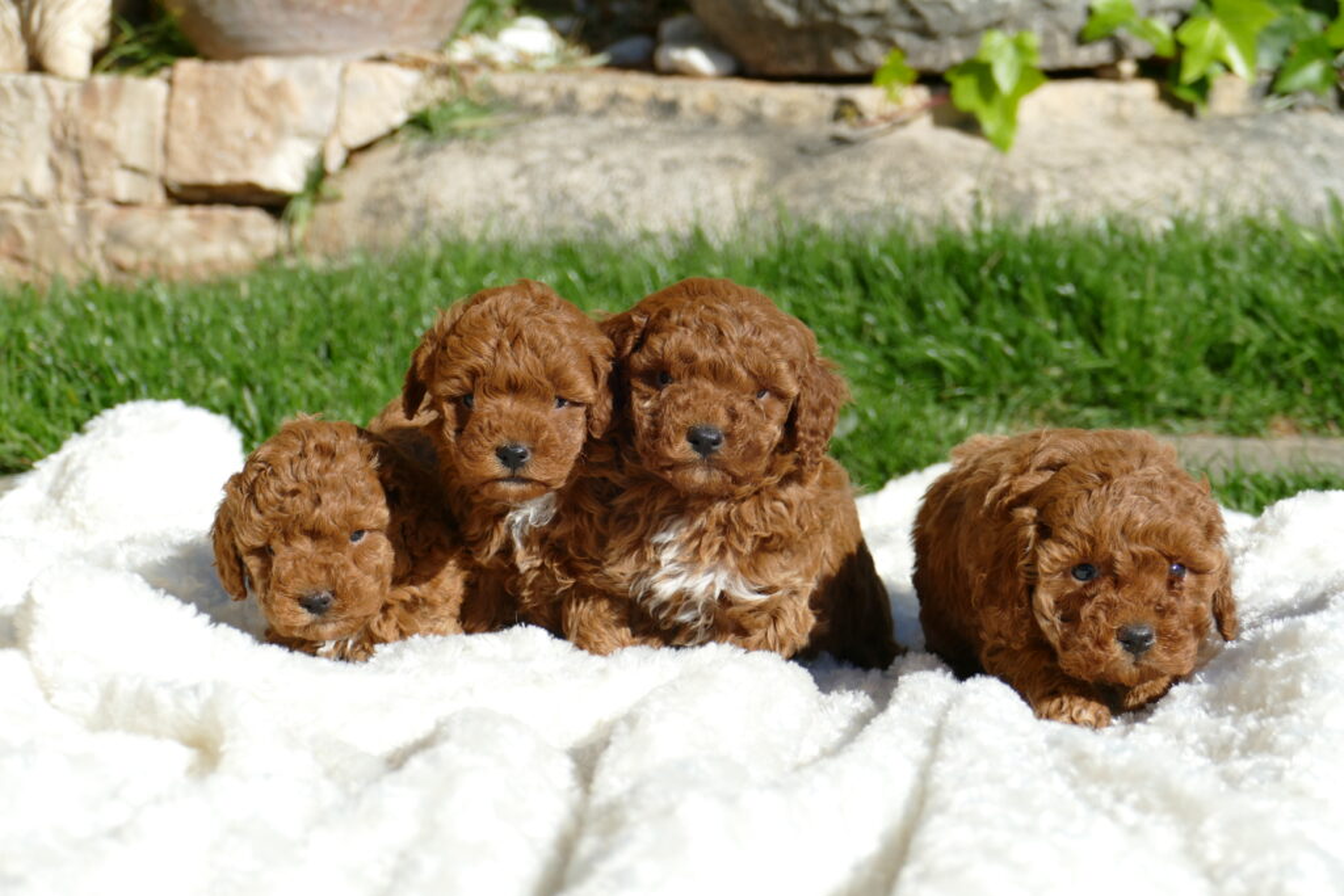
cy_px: 448
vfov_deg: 12.5
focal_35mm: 110
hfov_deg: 18.6
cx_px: 672
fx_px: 4107
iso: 125
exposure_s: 1/1600
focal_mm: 39.97
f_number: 3.9
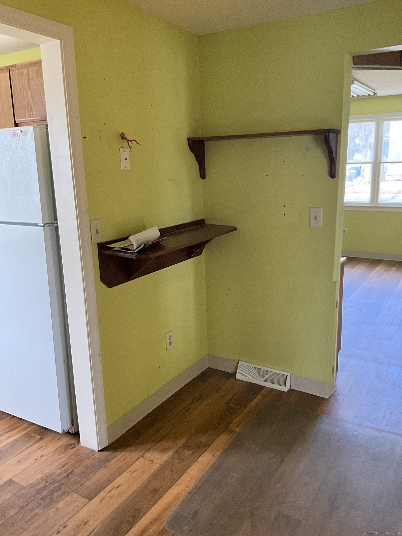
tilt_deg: -14.6
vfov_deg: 61.7
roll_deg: +1.4
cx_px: 201
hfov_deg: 48.2
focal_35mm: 29
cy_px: 268
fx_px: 449
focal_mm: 3
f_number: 1.8
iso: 250
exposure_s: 1/60
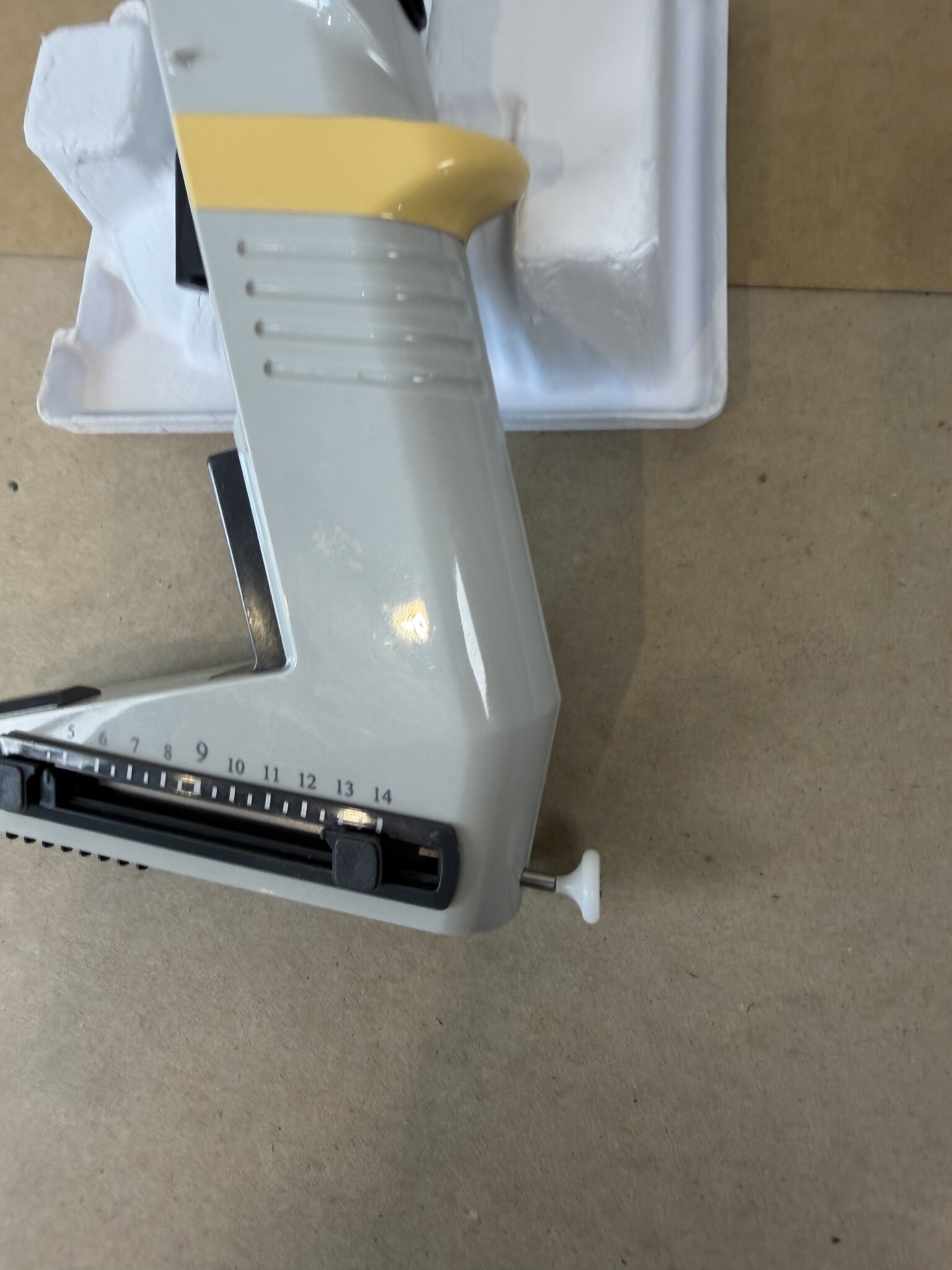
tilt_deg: -70.4
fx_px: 880
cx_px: 476
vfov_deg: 71.6
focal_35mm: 24
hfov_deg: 56.8
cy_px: 635
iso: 100
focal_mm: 2.22
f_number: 2.2
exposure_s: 1/120
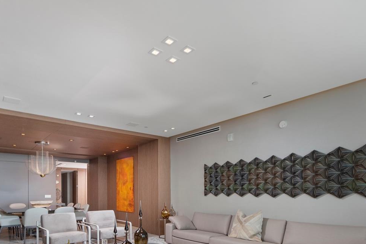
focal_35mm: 23
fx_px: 234
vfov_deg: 51.8
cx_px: 166
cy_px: 193
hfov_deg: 75.9
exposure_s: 1/200
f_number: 8
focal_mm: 14
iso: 800
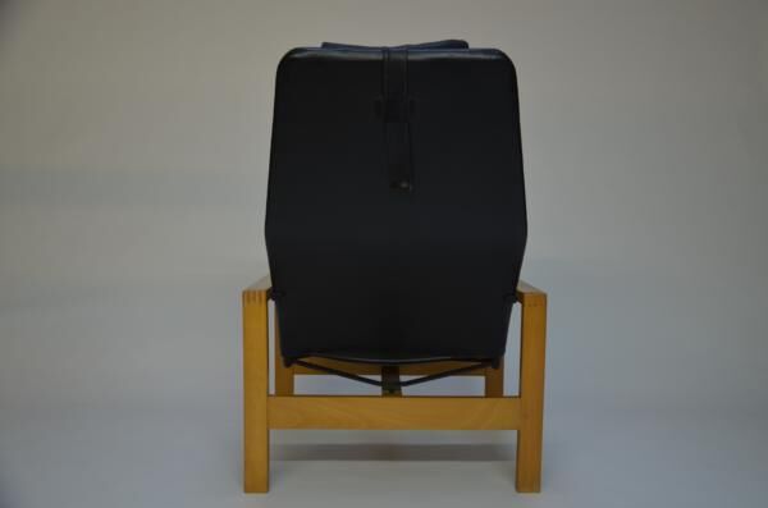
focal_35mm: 39
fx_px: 830
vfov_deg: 34.0
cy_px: 254
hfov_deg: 49.7
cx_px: 384
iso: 450
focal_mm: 26
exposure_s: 1/30
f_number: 4
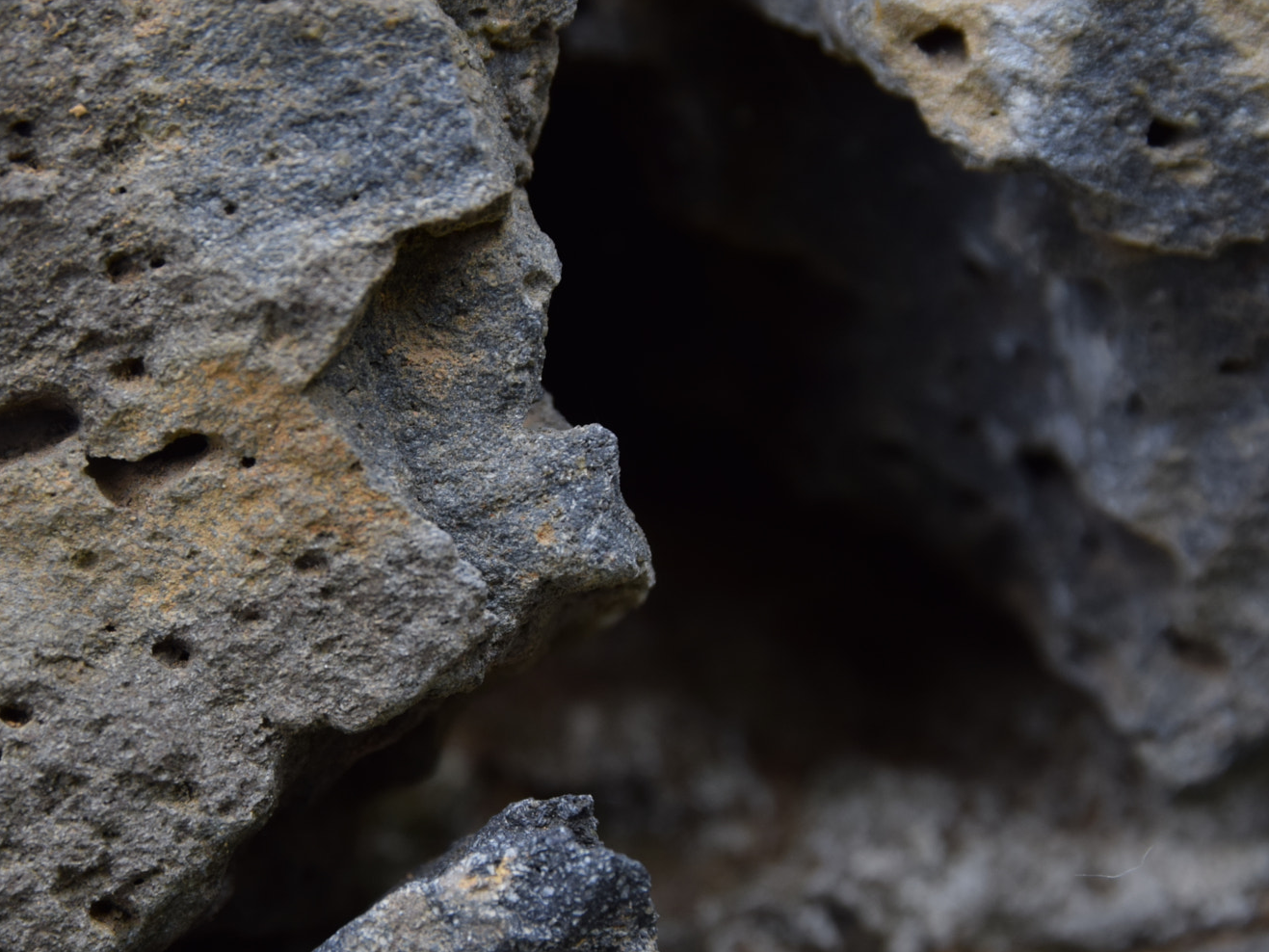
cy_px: 578
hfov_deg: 12.6
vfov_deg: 9.5
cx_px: 389
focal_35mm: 157
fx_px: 5756
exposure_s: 1/125
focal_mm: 70
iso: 250
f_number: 9
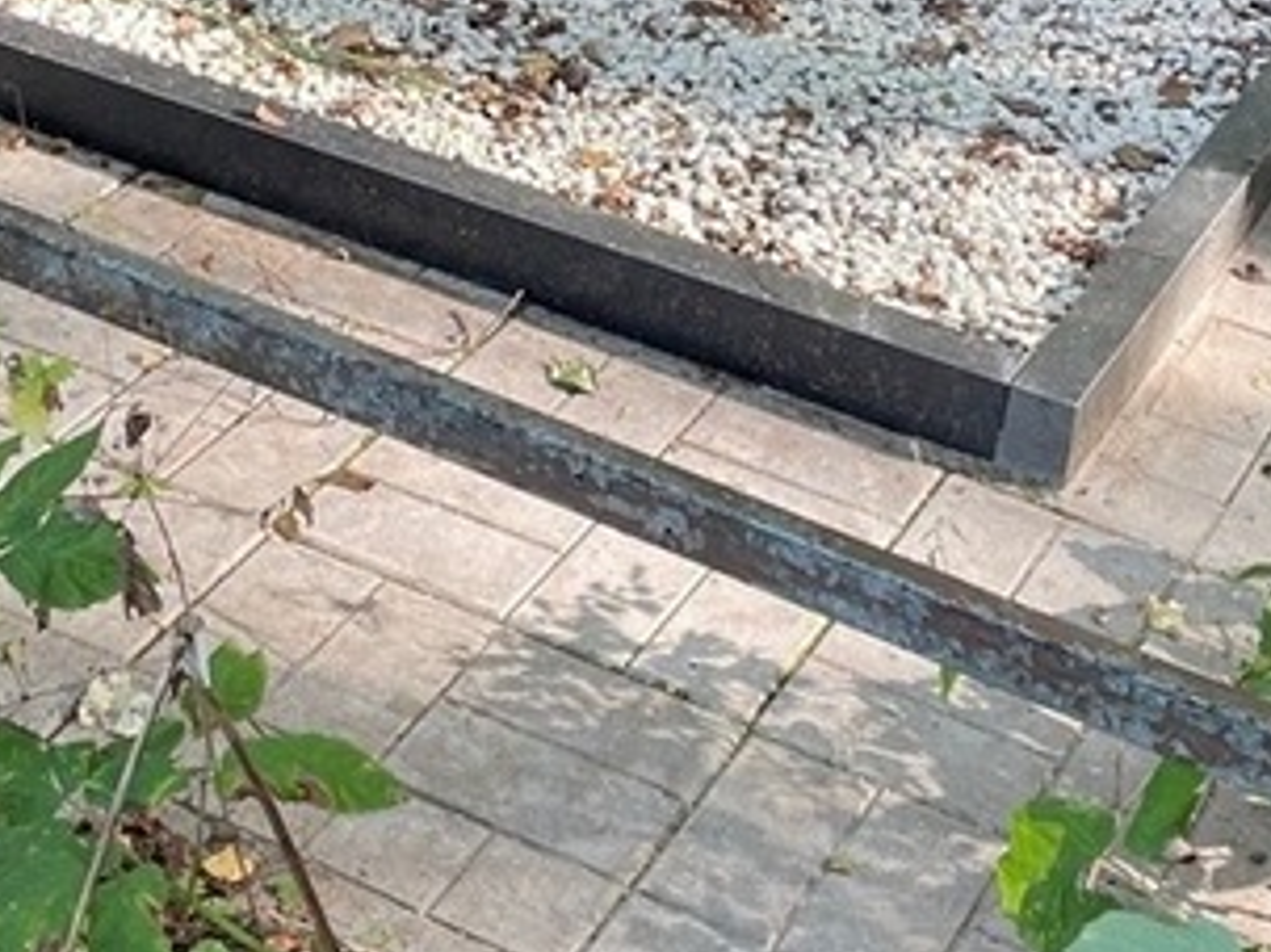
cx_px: 449
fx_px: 3230
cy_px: -29
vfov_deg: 16.4
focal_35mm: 88
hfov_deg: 22.2
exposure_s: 1/121
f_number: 1.6
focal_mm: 4.2
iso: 80
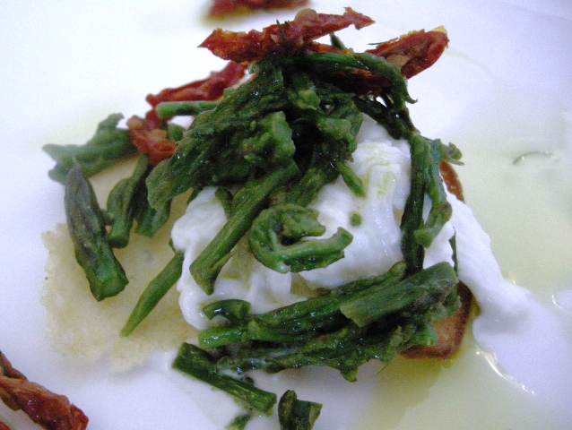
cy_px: 215
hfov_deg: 51.3
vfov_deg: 39.7
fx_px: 596
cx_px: 286
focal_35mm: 36
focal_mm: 7.5
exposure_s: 1/125
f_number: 2.7
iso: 1099
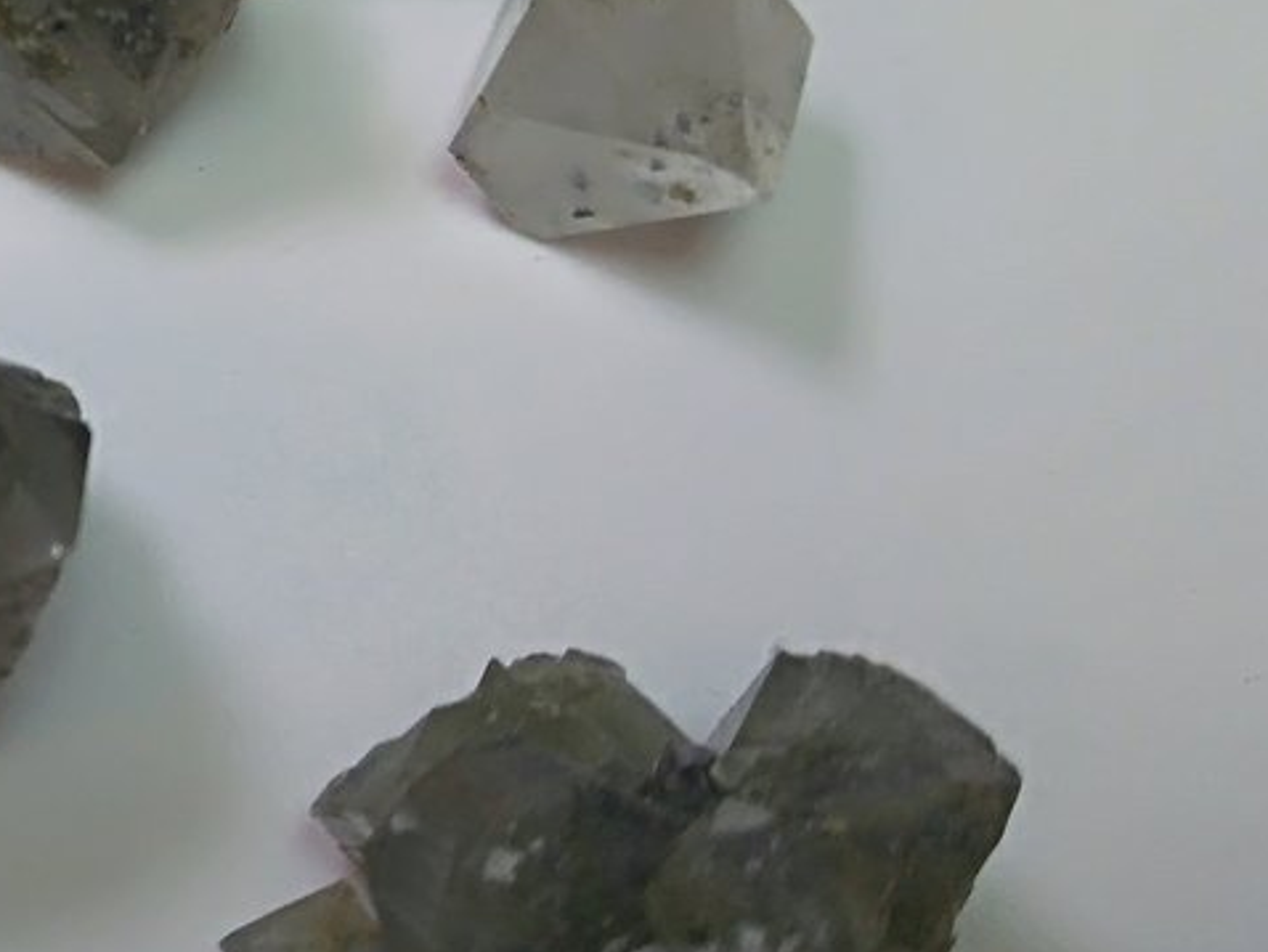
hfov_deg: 19.2
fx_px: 3188
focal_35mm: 87
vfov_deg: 16.9
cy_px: 220
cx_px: -714
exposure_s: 1/136
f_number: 2
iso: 100
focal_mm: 3.54
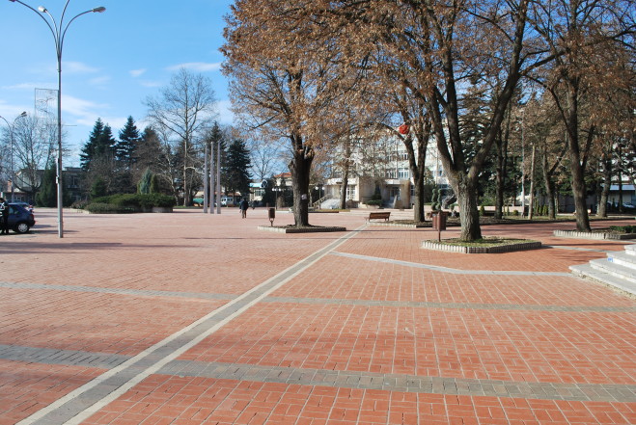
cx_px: 318
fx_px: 478
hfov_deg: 67.3
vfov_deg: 48.0
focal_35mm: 27
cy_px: 212
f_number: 8
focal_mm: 18
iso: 100
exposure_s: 1/250
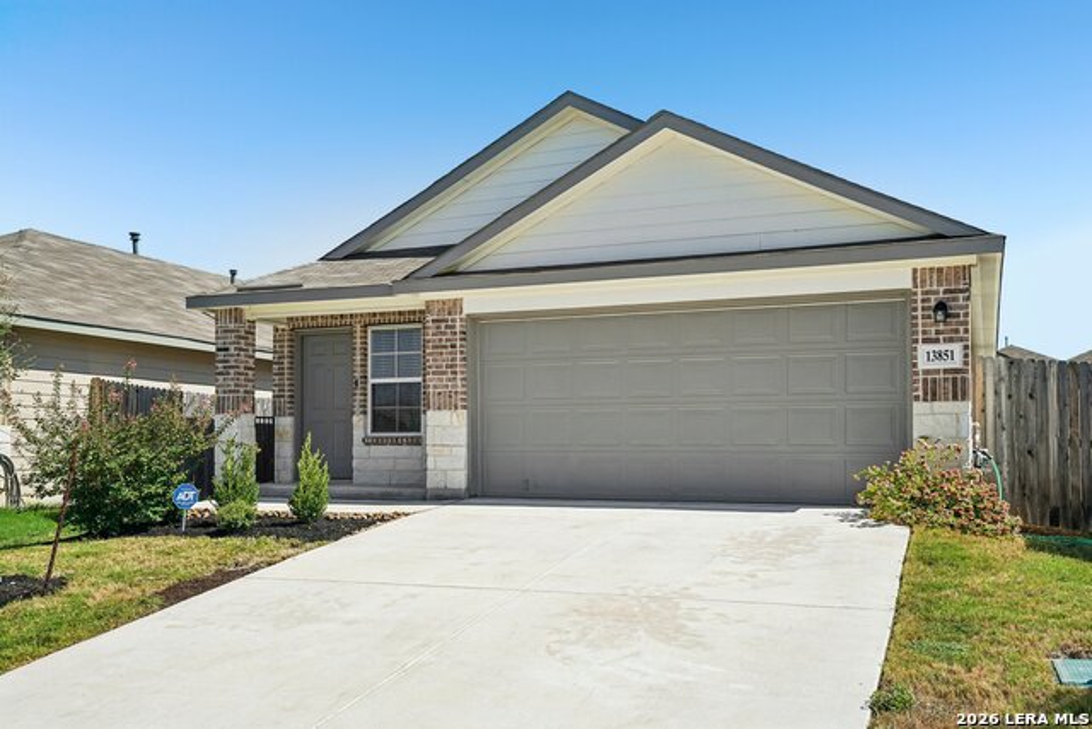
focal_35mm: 34
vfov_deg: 38.9
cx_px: 546
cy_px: 364
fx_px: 1032
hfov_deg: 55.8
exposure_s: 1/320
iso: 200
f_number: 8
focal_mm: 34
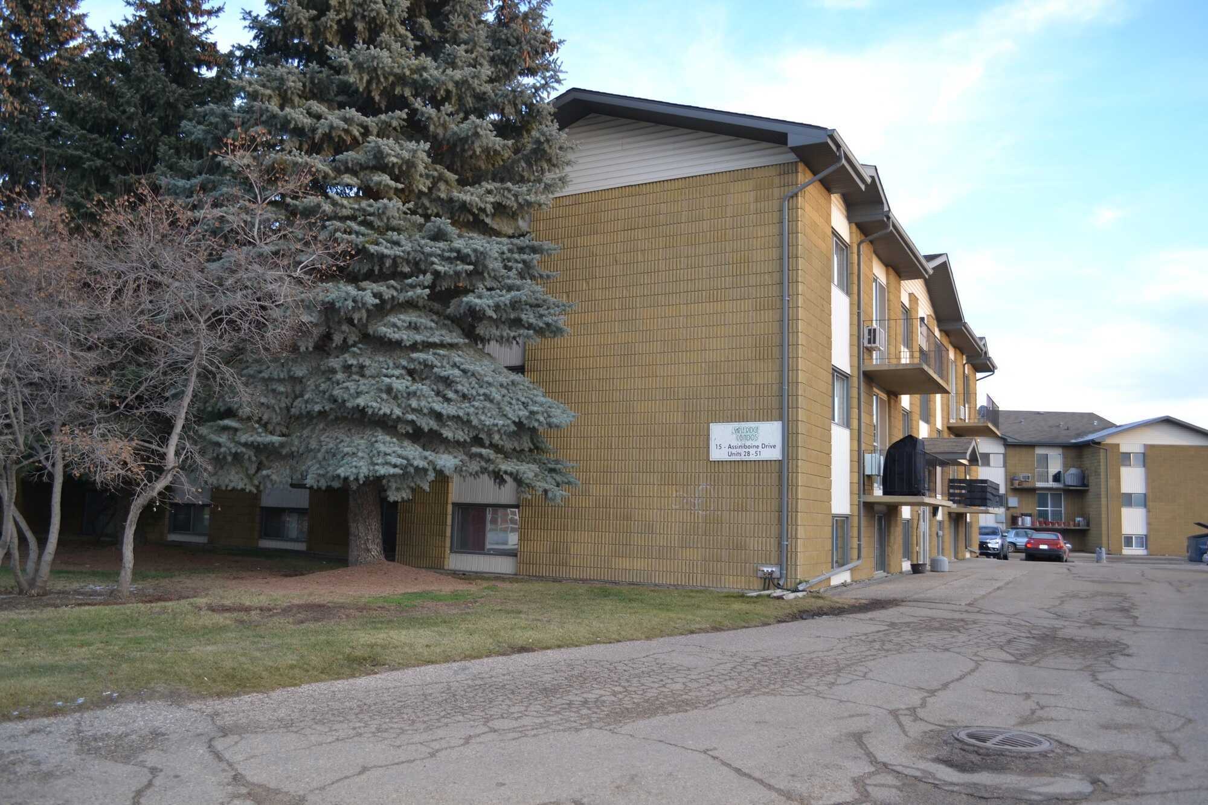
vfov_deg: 47.9
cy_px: 402
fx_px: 906
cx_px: 604
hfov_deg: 67.4
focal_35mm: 27
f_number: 4
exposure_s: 1/125
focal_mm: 18
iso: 280
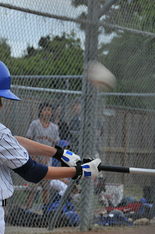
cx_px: 7
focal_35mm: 239
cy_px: 215
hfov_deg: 5.7
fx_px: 1547
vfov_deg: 8.6
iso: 200
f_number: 8
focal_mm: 82
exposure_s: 1/250
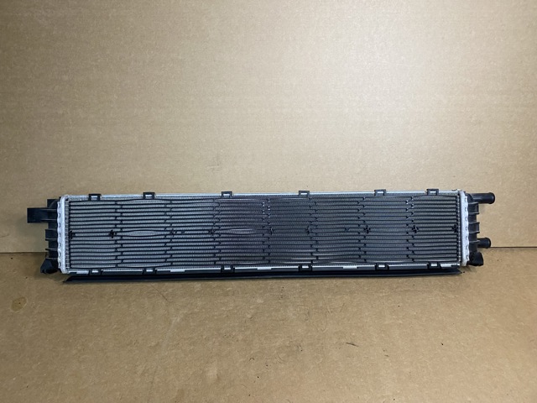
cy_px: 202
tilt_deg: -37.4
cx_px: 268
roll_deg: +0.3
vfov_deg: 53.1
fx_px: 403
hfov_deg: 67.3
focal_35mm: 26
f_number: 1.8
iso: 200
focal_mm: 4.25
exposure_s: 1/60
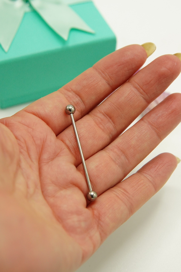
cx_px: 90
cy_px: 136
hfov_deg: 18.2
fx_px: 566
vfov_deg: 27.0
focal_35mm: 75
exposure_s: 1/1250
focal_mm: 50
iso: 1600
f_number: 5
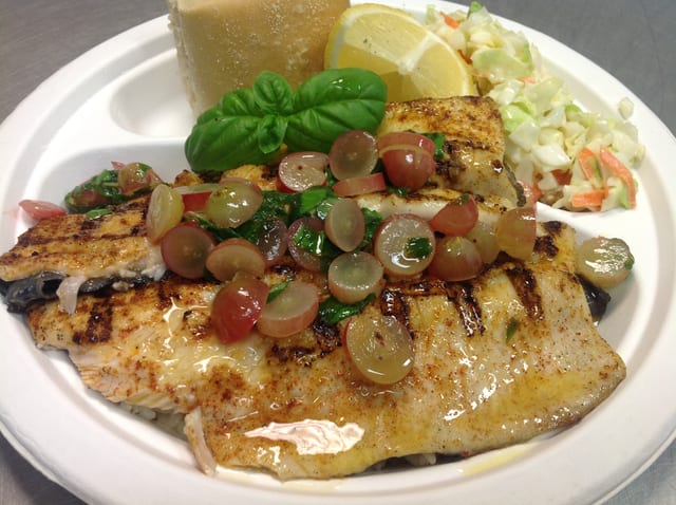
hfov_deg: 52.7
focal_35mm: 35
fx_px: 682
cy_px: 252
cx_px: 338
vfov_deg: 40.6
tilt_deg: -49.9
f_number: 2.4
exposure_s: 1/20
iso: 50
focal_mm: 4.28
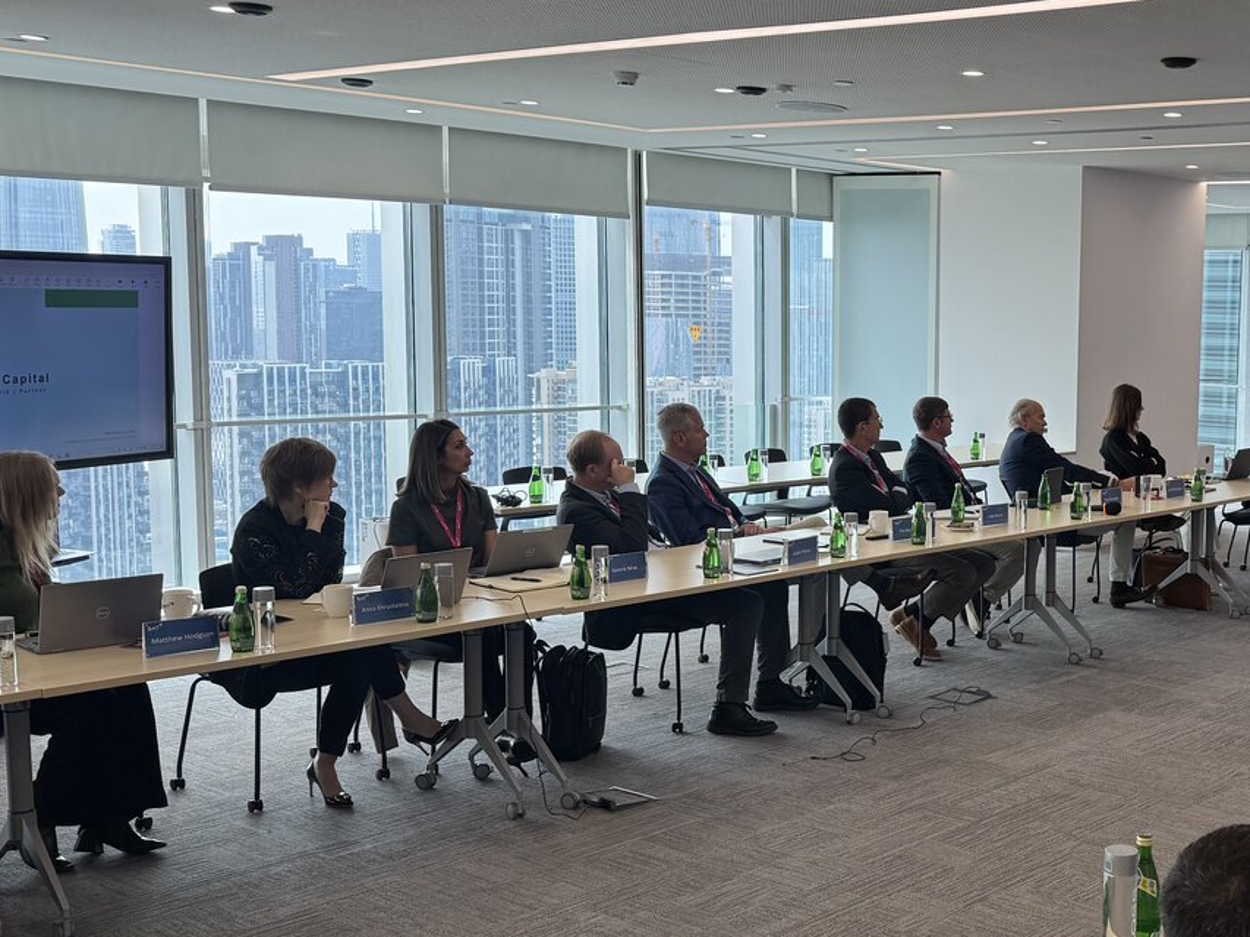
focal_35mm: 45
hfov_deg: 39.5
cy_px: 479
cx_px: 1086
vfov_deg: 32.2
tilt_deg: -5.5
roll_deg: -0.7
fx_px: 1625
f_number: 1.78
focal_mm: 6.76
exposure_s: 1/312
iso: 80
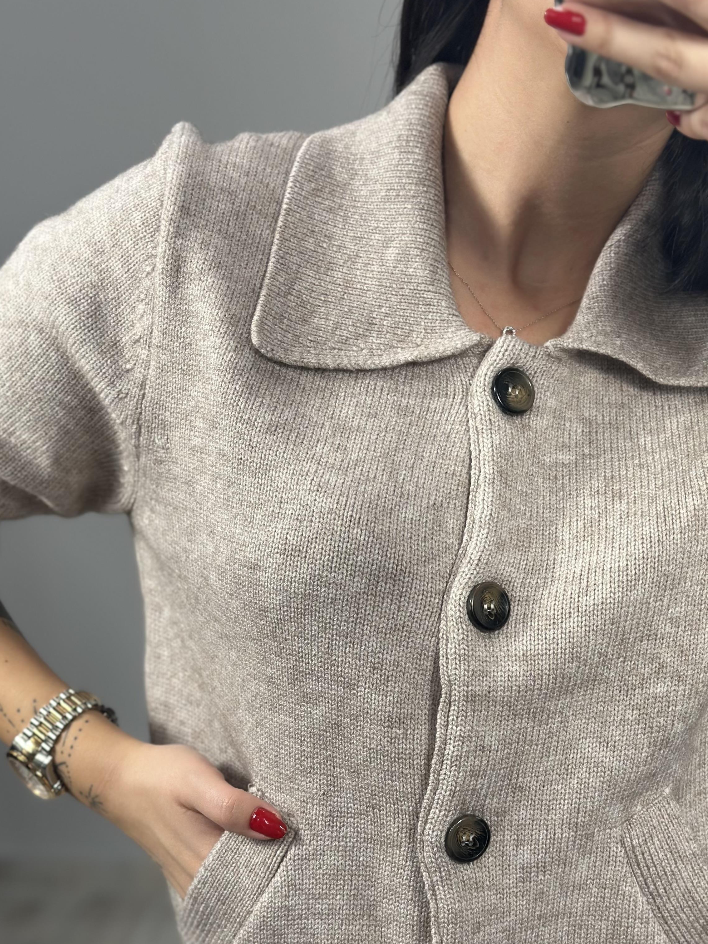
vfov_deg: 30.1
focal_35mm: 64
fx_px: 1745
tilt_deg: -35.8
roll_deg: +3.0
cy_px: 621
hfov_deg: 22.8
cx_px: 466
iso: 64
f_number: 1.78
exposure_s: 1/100
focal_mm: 6.86
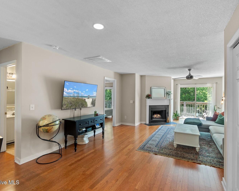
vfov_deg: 77.0
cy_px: 95
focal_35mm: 17
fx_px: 120
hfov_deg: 89.6
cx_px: 122
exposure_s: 1/2
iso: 100
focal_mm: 10
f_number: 4.5
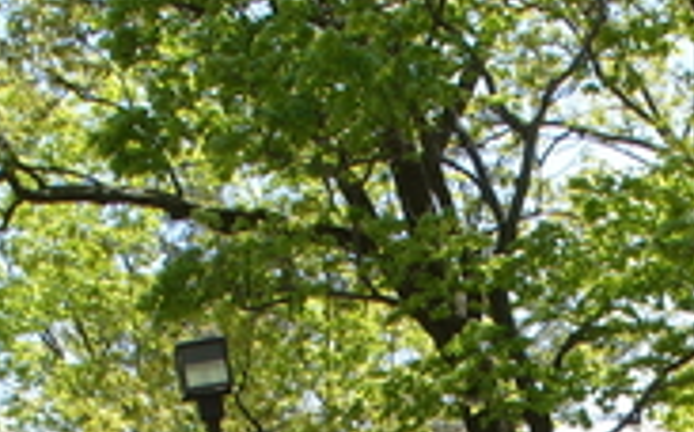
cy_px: 803
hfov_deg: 16.0
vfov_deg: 9.5
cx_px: 516
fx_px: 2457
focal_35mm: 130
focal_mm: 7.8
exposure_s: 1/250
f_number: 5.3
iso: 80
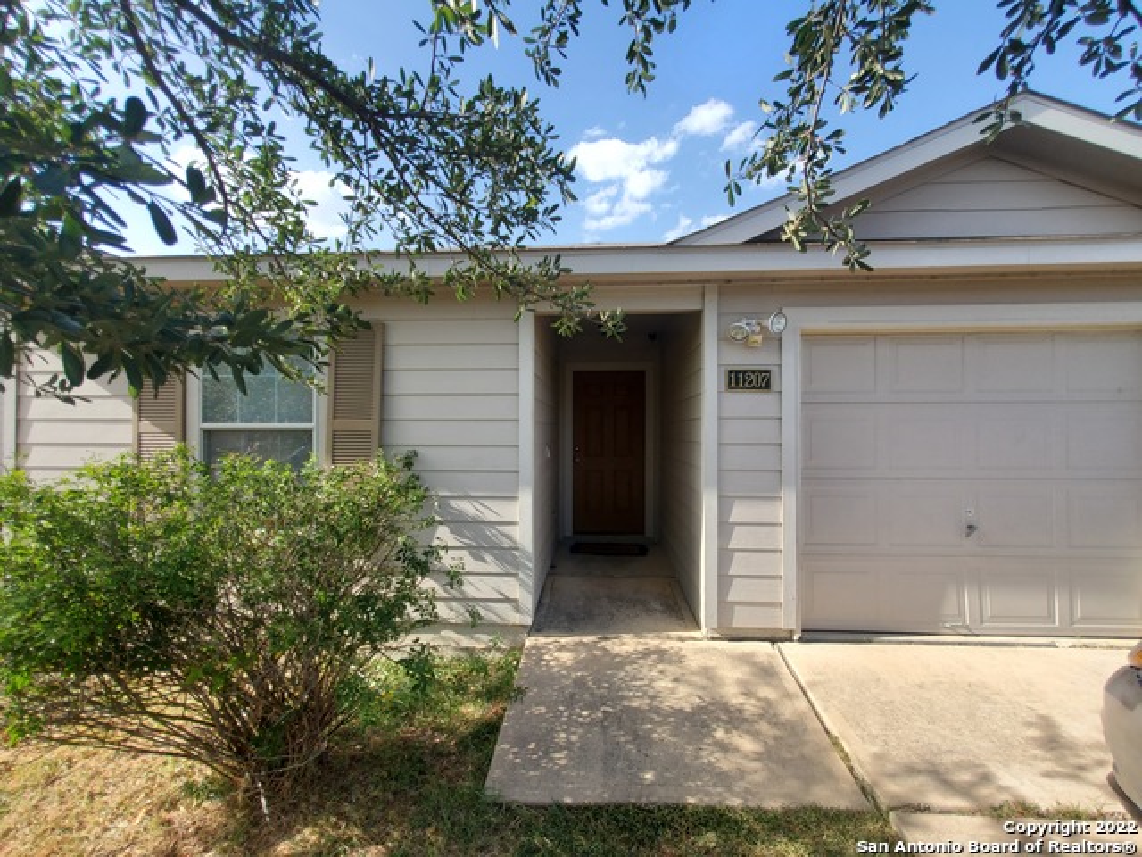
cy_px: 428
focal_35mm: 13
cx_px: 571
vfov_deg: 89.9
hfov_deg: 106.2
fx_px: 429
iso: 50
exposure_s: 1/444
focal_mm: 1.8
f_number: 2.2
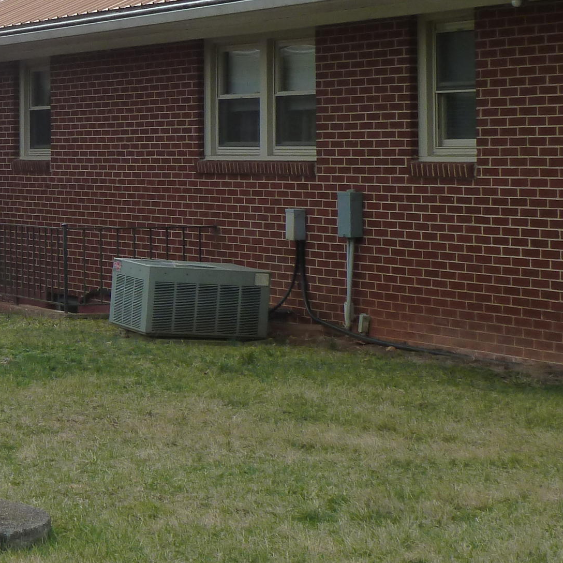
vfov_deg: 14.9
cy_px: 184
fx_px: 2153
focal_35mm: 117
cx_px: -199
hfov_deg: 14.2
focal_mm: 7.9
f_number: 4
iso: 125
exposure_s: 1/400
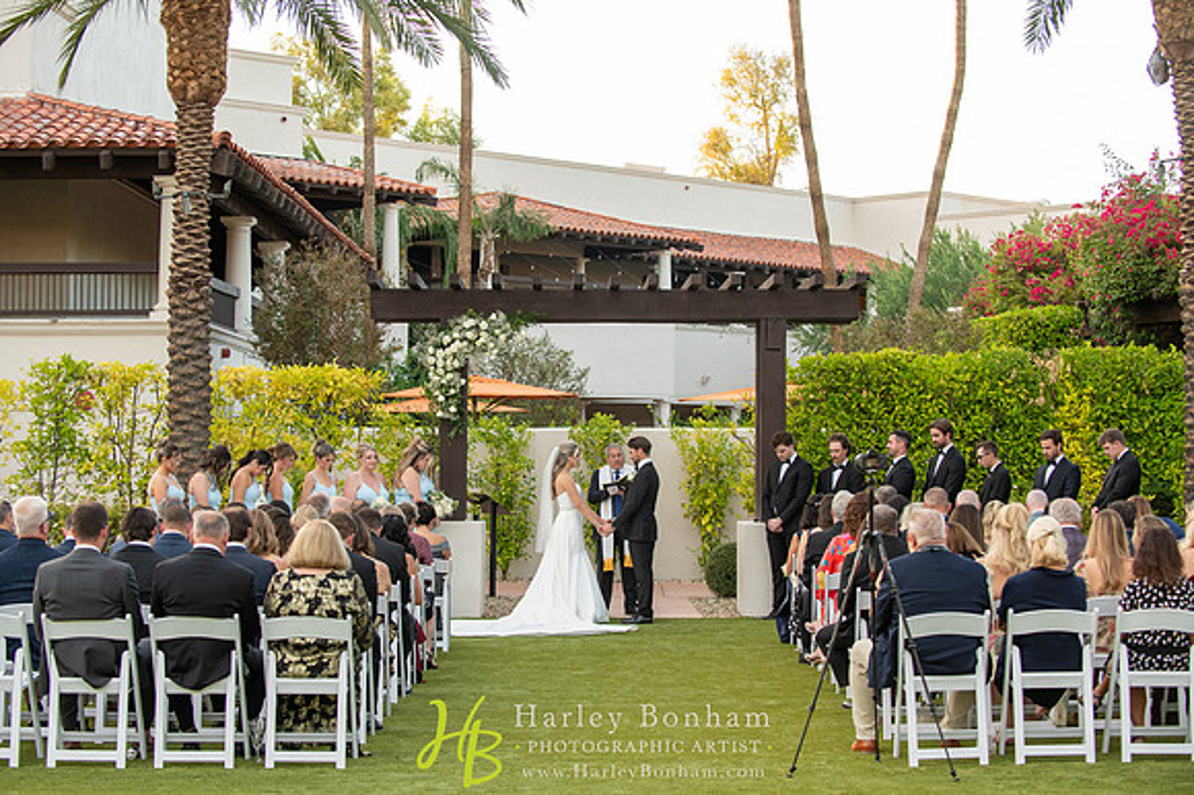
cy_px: 398
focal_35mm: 70
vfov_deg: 19.4
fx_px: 2320
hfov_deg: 28.9
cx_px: 597
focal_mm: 70
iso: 1600
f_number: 4
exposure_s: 1/1000
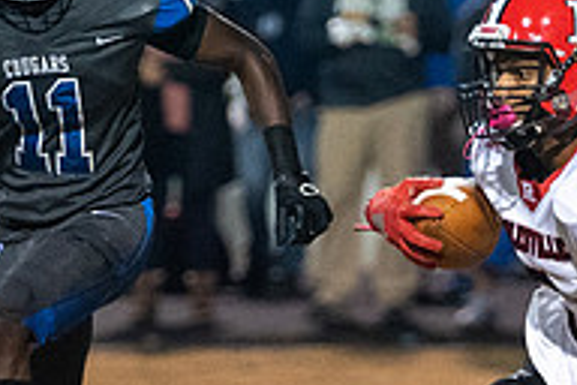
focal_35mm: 813
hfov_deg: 2.5
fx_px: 13030
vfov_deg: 1.7
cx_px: 347
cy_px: 366
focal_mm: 191
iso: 6400
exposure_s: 1/640
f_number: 3.2
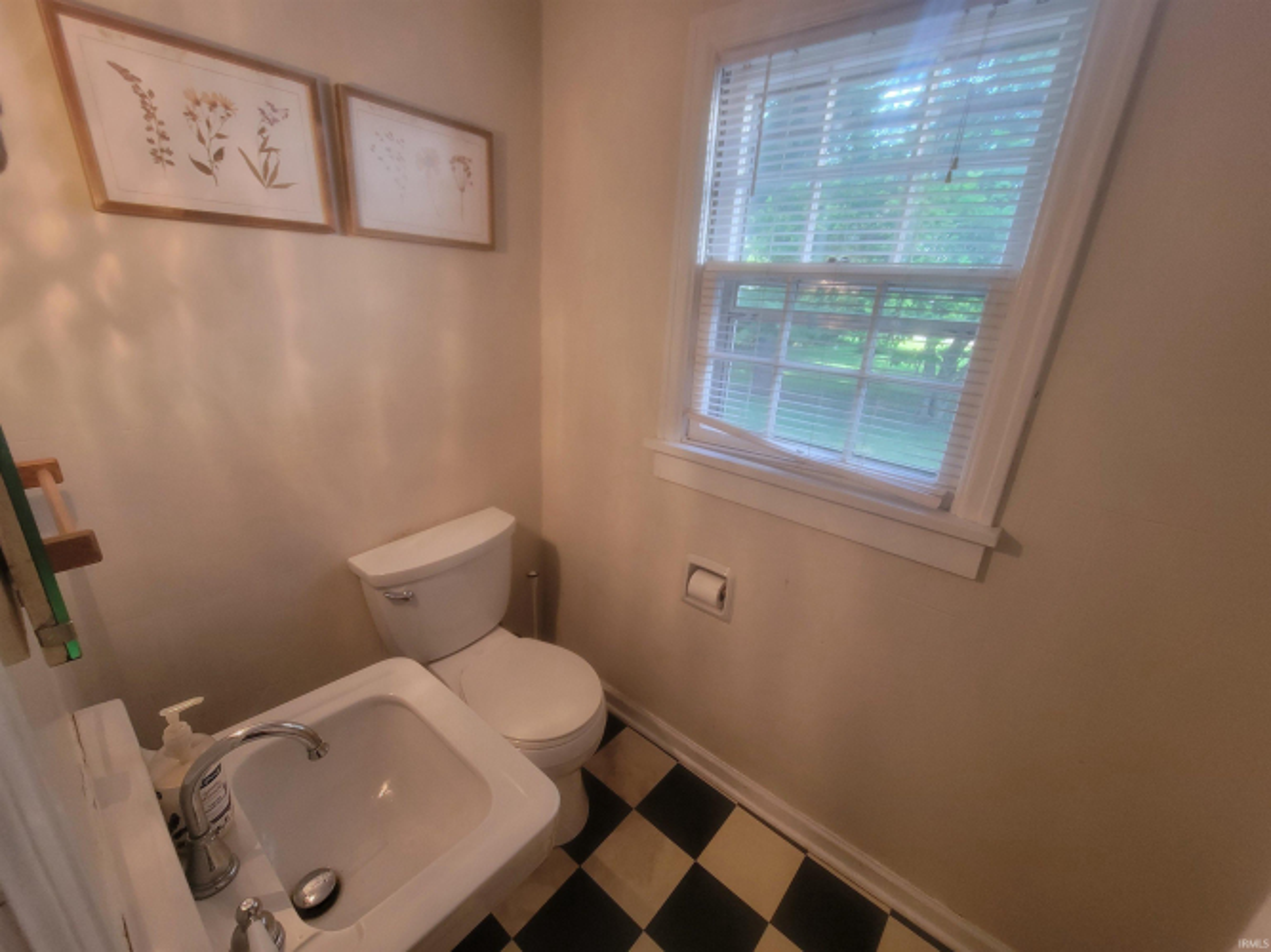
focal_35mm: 13
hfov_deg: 106.2
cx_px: 636
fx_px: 477
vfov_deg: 89.9
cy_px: 476
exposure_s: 1/60
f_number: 2.2
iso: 250
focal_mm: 2.2
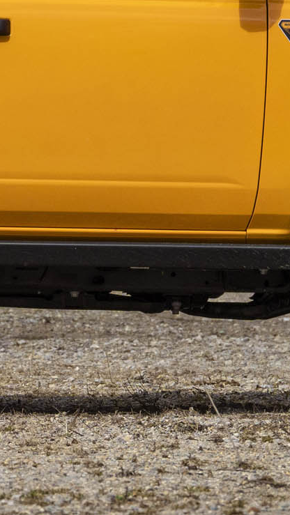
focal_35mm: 496
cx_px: -20
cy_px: -1
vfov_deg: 4.3
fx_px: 6777
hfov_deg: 2.5
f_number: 8
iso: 800
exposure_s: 1/3200
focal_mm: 108
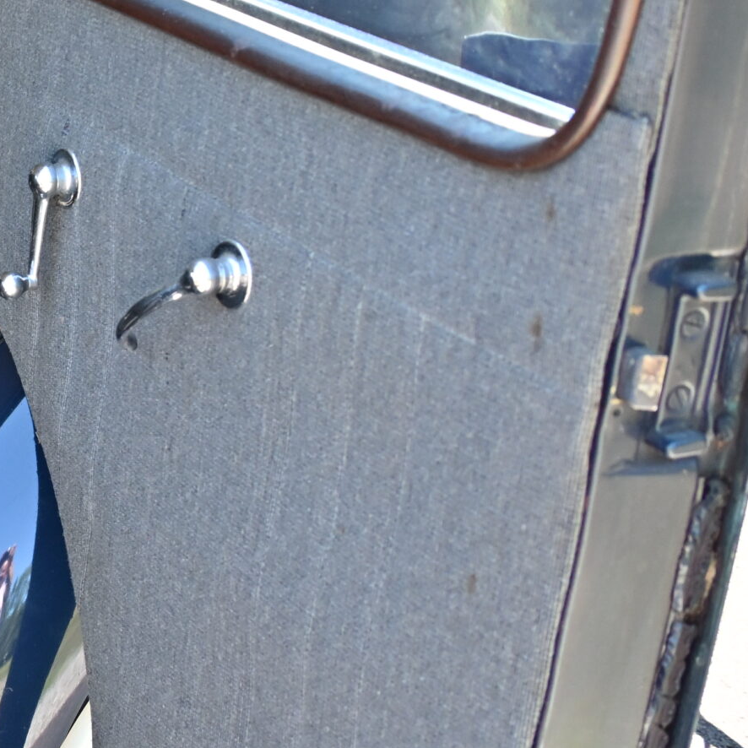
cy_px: 342
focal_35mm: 81
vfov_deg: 21.4
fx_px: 1980
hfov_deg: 19.6
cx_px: -250
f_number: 3.5
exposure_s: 1/125
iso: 560
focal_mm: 22
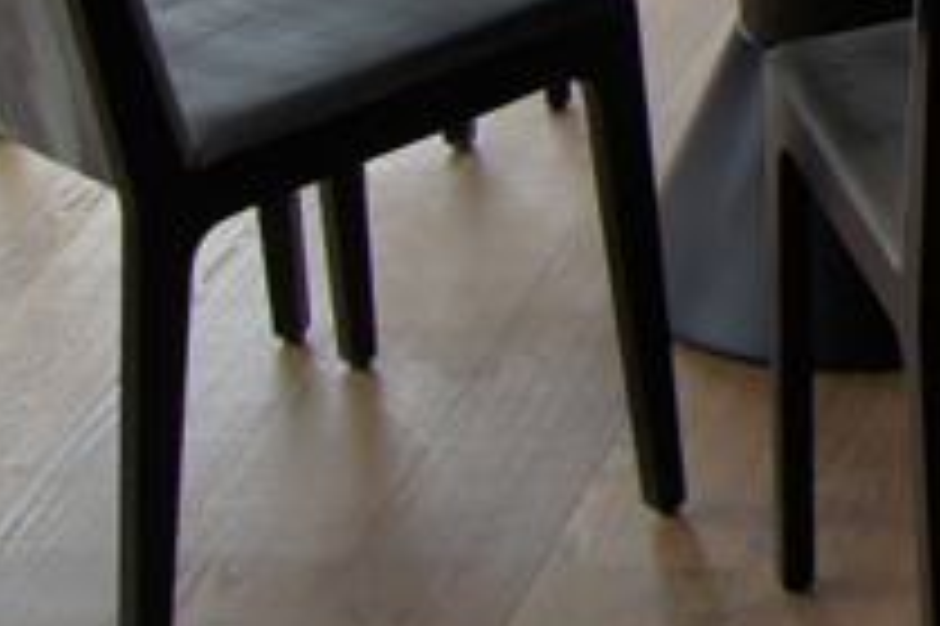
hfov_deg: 11.6
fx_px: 4044
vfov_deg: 8.1
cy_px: -907
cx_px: 2006
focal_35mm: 155
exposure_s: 1/60
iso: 200
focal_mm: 18
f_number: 7.1
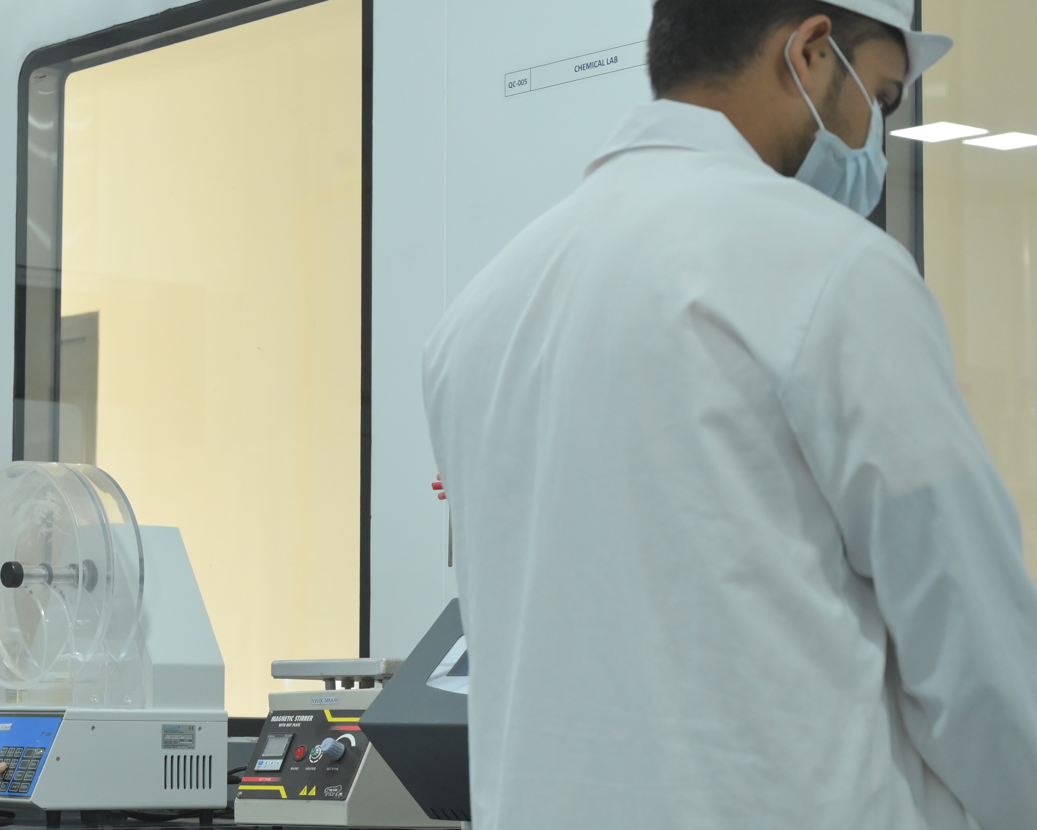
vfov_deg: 16.4
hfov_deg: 20.1
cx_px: 173
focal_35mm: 94
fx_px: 2885
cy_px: 429
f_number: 6.7
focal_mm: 57
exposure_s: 1/125
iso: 2200
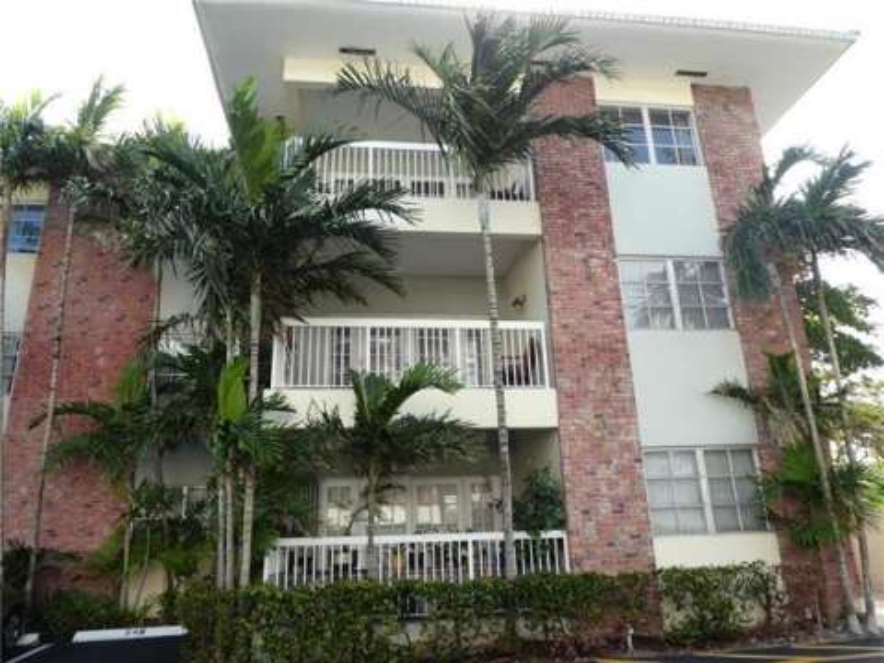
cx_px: 442
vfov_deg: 56.8
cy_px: 332
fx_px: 613
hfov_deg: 71.6
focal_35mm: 24
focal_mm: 4.3
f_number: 3.3
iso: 80
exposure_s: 1/160
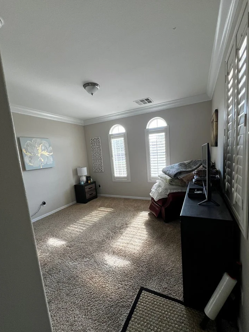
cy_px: 175
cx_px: 127
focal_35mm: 14
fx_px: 134
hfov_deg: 85.6
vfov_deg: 102.0
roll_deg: +4.5
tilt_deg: -8.3
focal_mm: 1.57
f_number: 1.8
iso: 100
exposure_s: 1/99
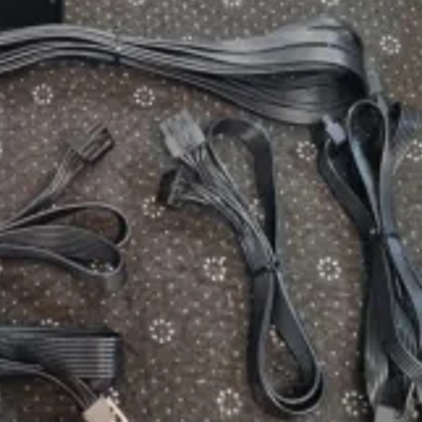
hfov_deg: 29.1
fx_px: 786
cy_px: 142
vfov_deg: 29.8
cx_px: 60
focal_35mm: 57
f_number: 1.8
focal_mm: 5.4
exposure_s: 1/25
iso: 1250
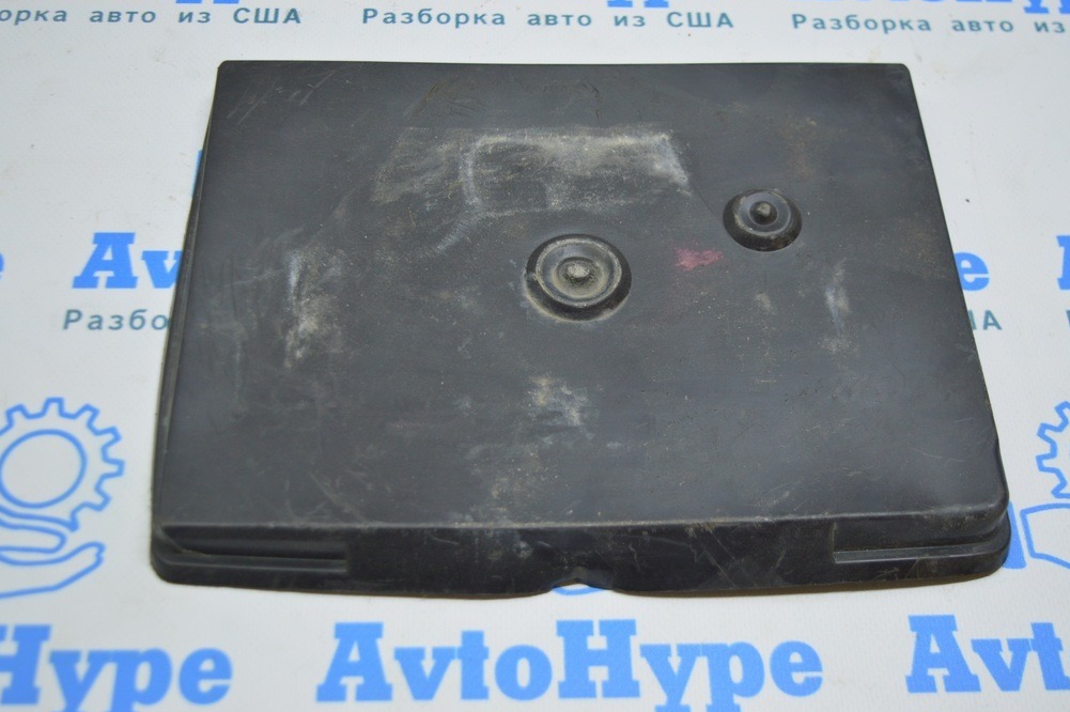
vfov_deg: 30.1
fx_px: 1322
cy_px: 353
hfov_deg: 44.1
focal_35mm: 45
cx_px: 530
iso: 400
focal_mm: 29
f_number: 4.2
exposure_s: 1/50
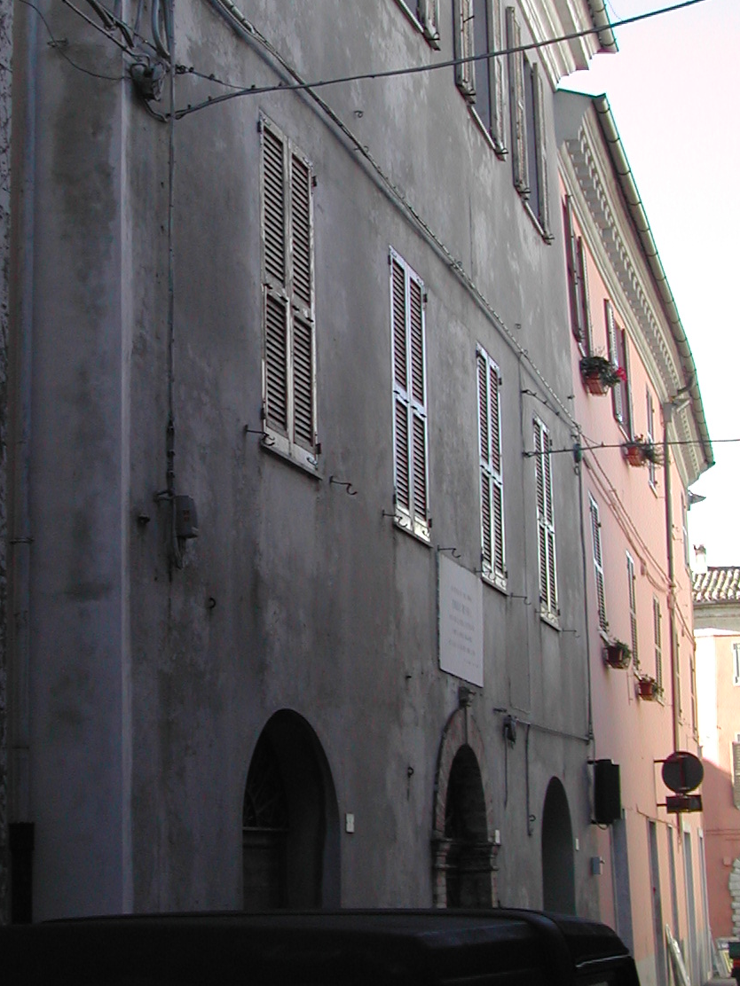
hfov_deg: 21.0
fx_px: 1995
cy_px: 390
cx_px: 287
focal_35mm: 70
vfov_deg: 27.7
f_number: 2.8
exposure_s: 1/392
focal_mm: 8
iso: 100
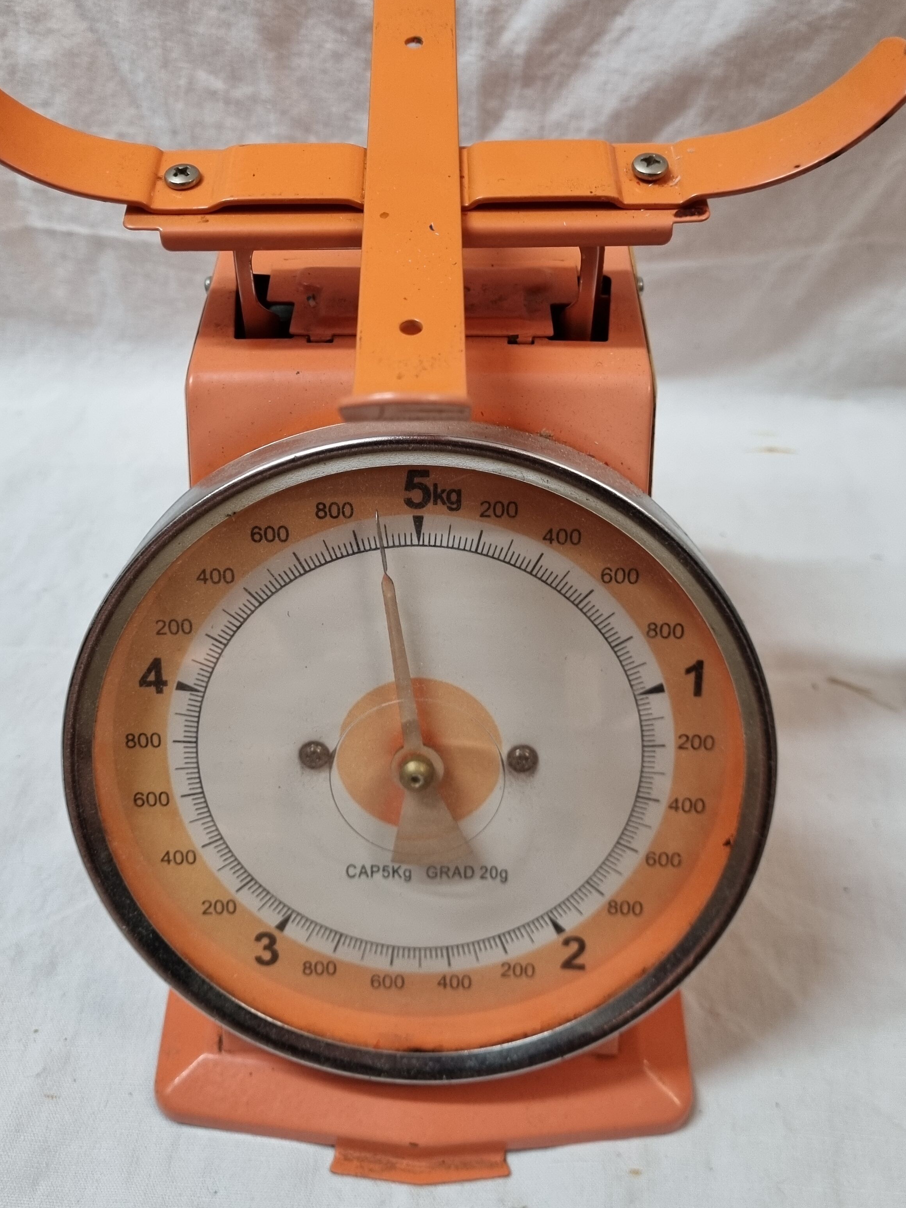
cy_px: 512
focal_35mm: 34
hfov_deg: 41.8
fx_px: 1187
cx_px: 441
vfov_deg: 53.7
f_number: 1.8
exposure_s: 1/50
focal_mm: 5.4
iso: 200
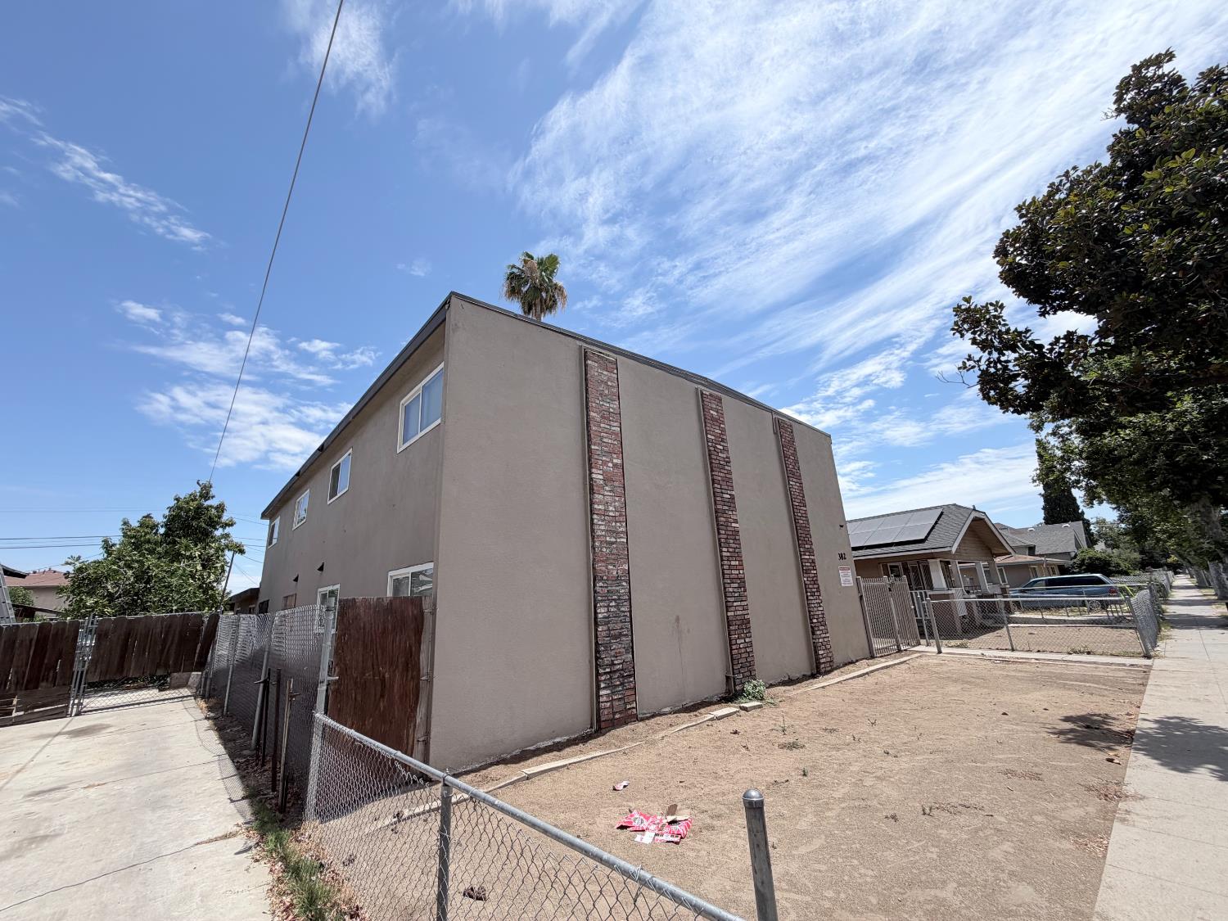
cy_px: 460
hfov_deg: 102.1
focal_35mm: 14
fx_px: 497
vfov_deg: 85.7
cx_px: 614
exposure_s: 1/1050
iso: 20
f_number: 2.2
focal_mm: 2.22
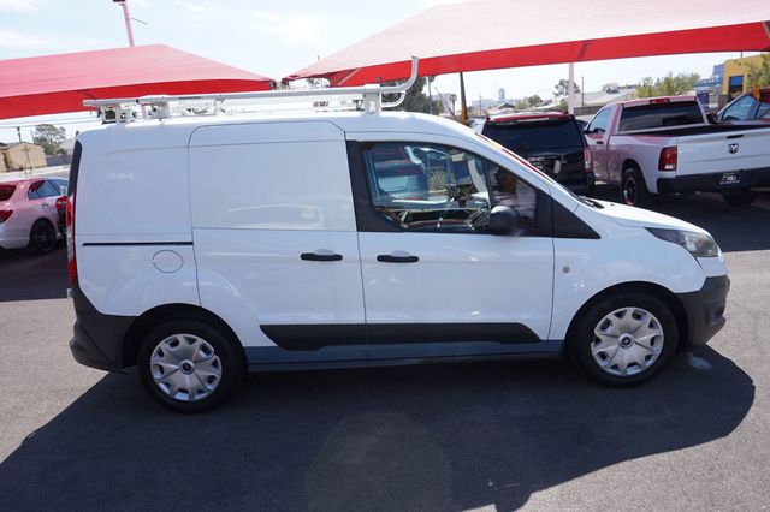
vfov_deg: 53.1
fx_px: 513
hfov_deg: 73.8
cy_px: 256
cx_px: 385
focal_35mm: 24
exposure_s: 1/100
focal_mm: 16
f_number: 9
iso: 100
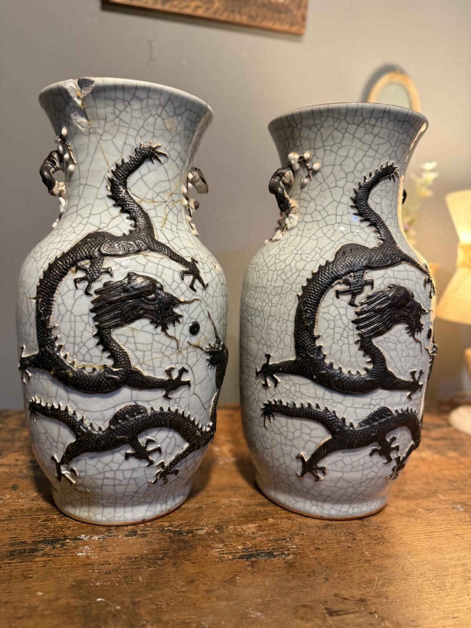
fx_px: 435
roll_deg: -2.9
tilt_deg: -5.1
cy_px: 314
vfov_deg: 71.6
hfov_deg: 56.8
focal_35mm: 24
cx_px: 236
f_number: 1.78
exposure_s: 1/50
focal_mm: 6.76
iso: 320
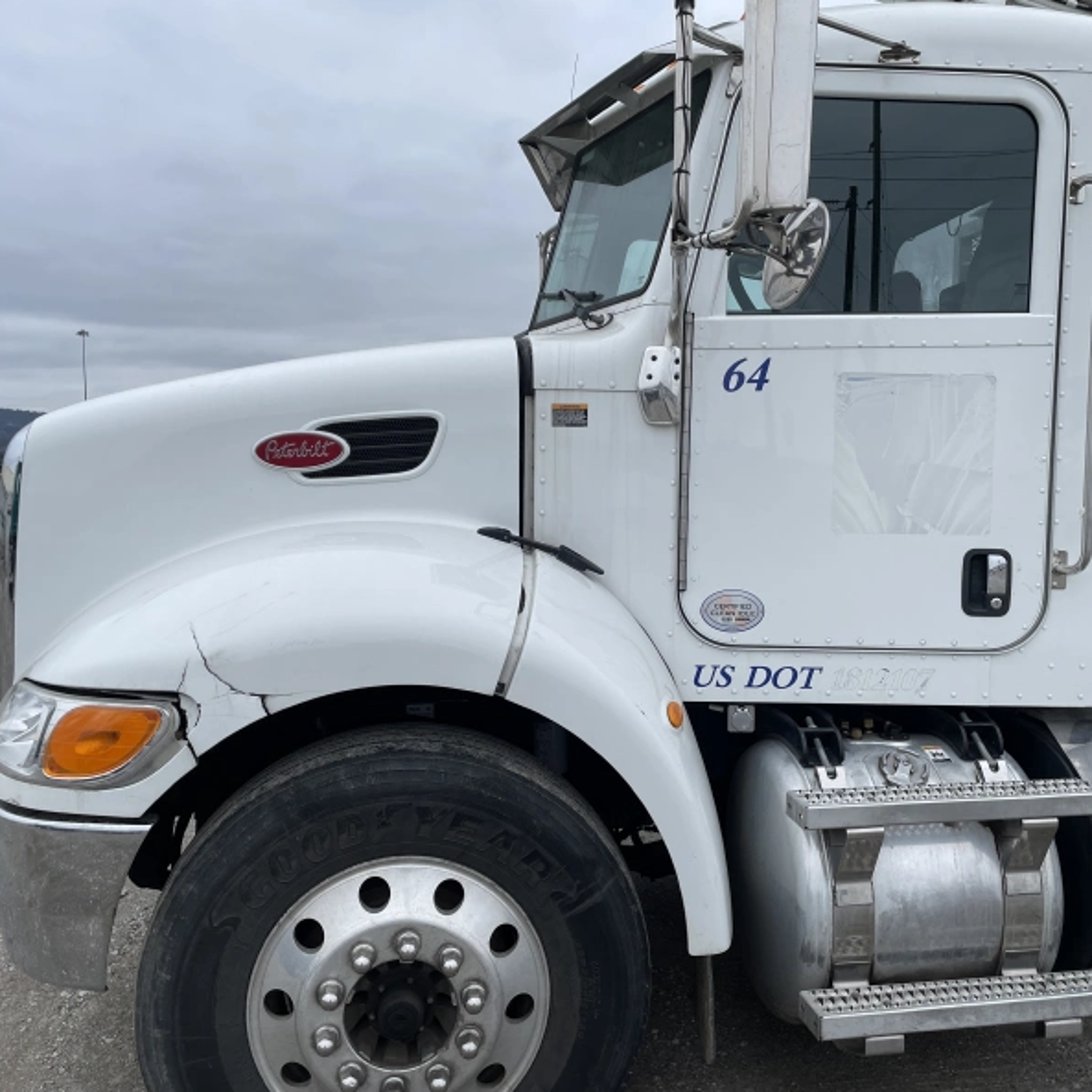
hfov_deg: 52.4
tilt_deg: -3.9
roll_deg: +0.2
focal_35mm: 31
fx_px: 1106
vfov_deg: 52.5
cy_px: 547
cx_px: 610
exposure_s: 1/988
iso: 32
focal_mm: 4.2
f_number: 1.6
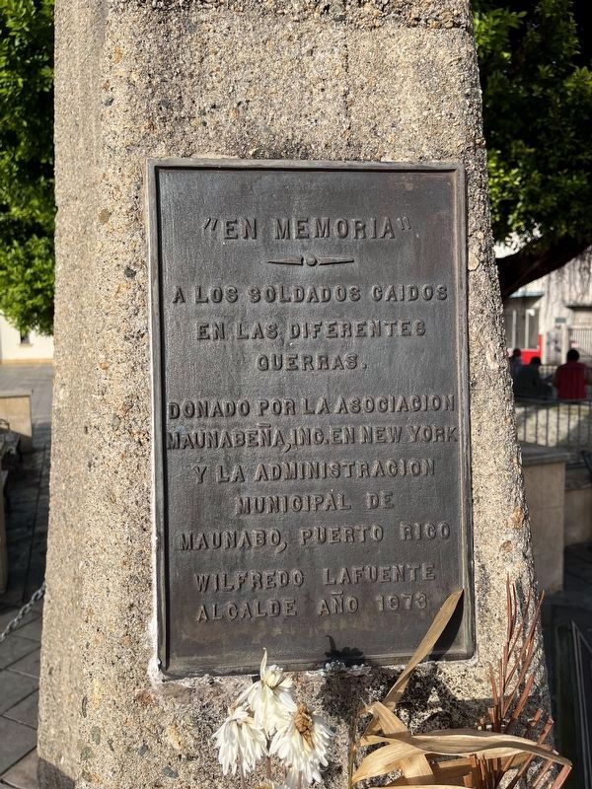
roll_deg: +2.8
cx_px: 296
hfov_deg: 53.1
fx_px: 593
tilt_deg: -4.6
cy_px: 394
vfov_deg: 67.3
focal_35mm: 26
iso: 50
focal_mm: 5.1
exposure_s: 1/2268
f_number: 1.6
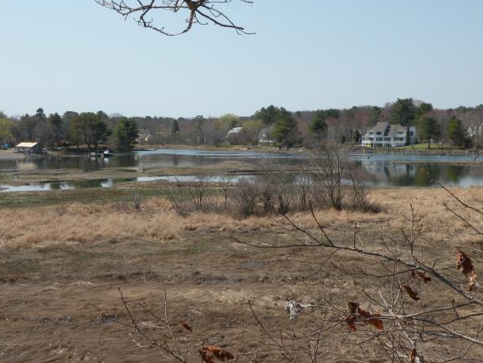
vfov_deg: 25.7
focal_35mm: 57
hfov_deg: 33.8
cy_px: 180
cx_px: 242
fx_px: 796
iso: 64
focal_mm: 9.8
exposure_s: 1/277
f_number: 6.3
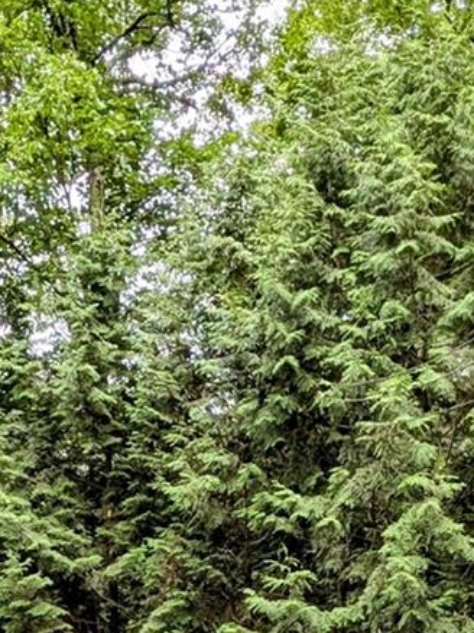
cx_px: 123
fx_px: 1023
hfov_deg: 25.8
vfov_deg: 27.5
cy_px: 861
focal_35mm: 56
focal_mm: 2.02
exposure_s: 1/636
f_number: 1.7
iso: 65
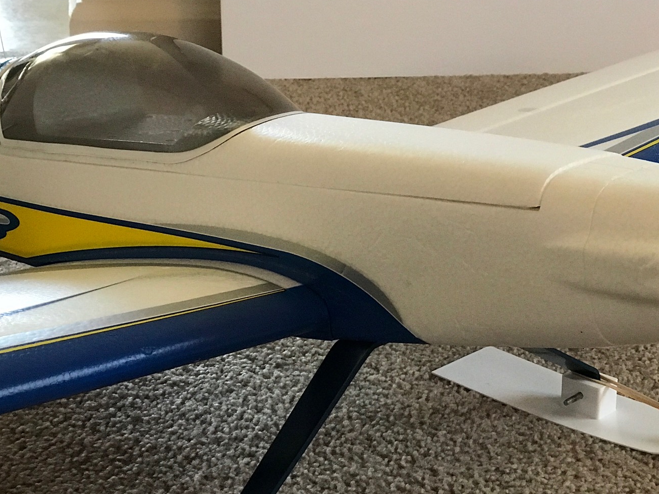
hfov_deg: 22.2
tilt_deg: -22.0
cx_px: 449
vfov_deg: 16.7
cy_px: 334
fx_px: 1675
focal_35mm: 88
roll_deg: -1.2
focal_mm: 6.6
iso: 500
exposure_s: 1/60
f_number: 2.8
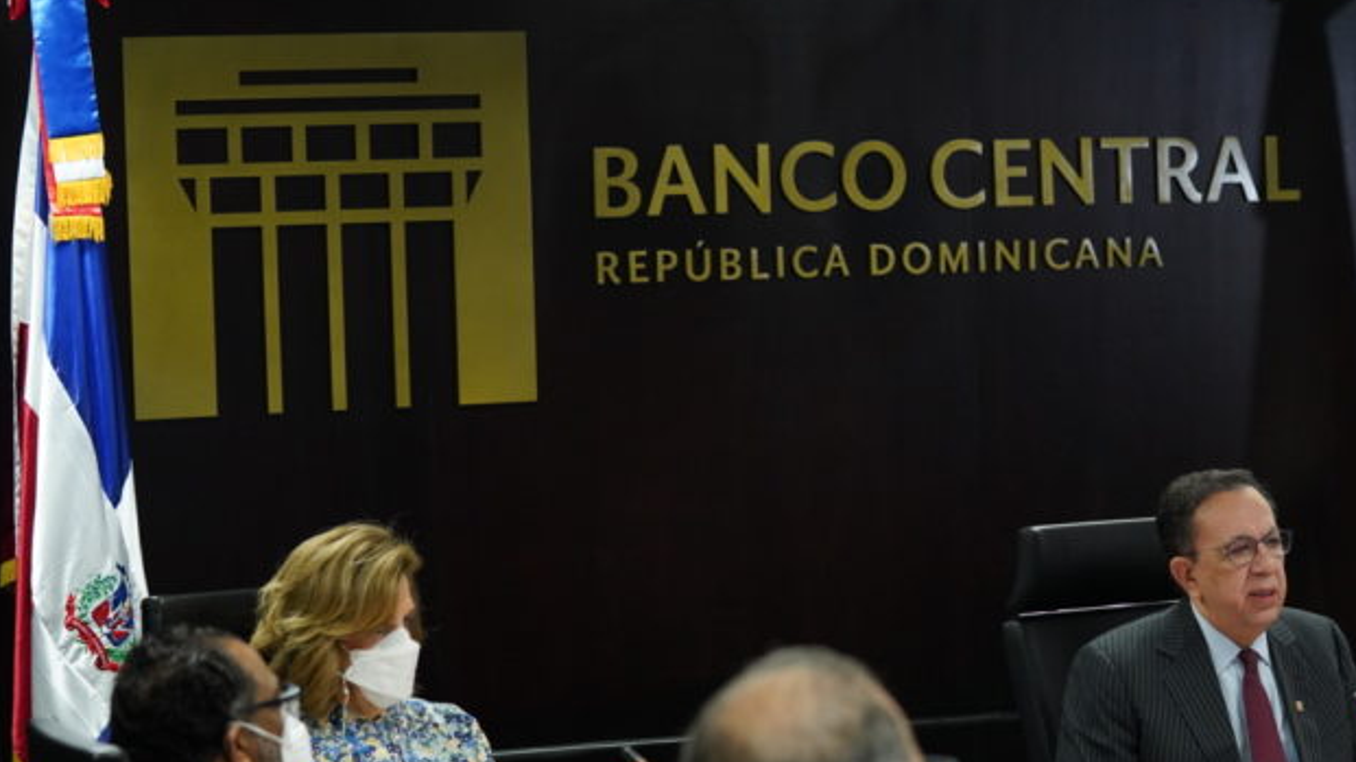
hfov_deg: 17.6
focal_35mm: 121
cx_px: 1026
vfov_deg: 10.0
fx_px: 4350
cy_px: 574
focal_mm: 70
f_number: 3.5
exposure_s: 1/160
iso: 2500
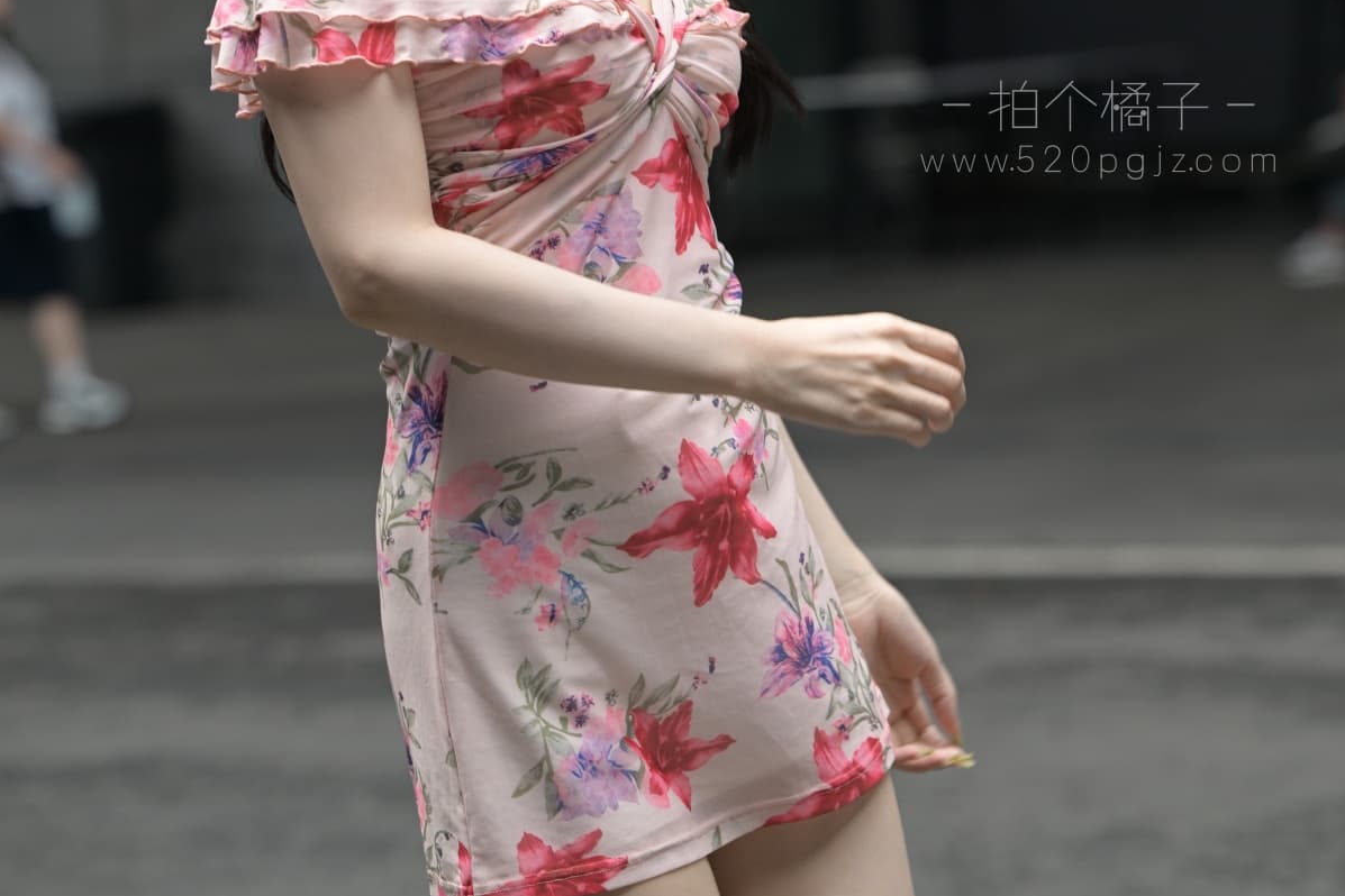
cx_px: 673
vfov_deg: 7.9
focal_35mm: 173
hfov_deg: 11.9
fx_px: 6463
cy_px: 73
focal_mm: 115
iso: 320
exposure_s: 1/400
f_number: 4.5
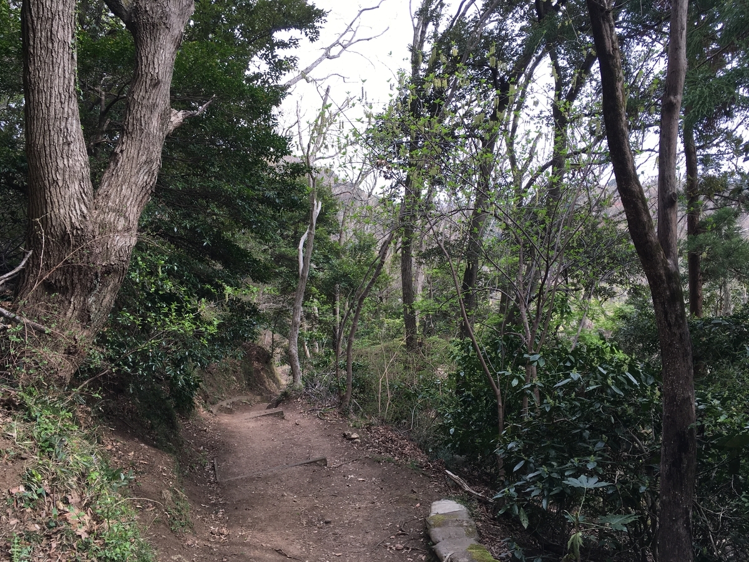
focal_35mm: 29
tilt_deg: -4.0
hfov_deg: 61.7
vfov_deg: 48.2
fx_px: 627
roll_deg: +2.4
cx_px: 374
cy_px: 281
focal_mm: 4.15
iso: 25
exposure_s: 1/176
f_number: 2.2
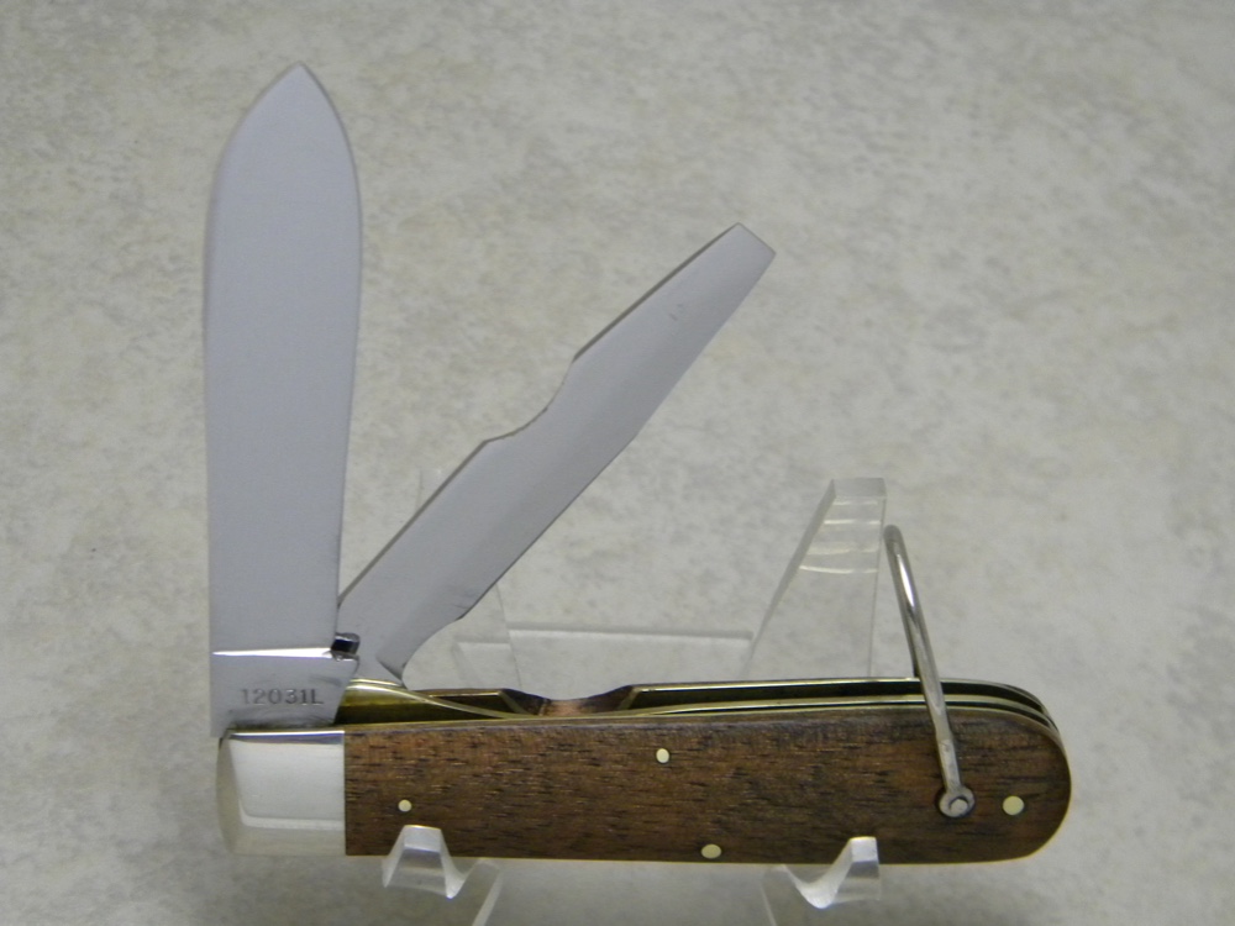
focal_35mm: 83
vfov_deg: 17.8
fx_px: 2961
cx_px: 618
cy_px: 463
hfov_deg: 23.6
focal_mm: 15.1
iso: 400
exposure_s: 1/33.8
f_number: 4.5
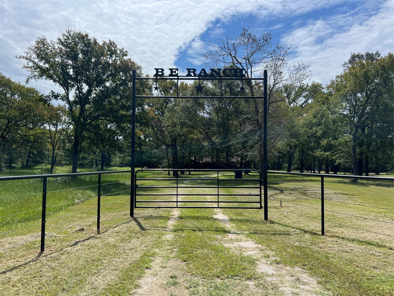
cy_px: 148
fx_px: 296
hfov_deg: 67.3
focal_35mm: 26
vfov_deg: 53.1
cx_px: 197
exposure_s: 1/5076
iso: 50
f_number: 1.5
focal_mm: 5.7
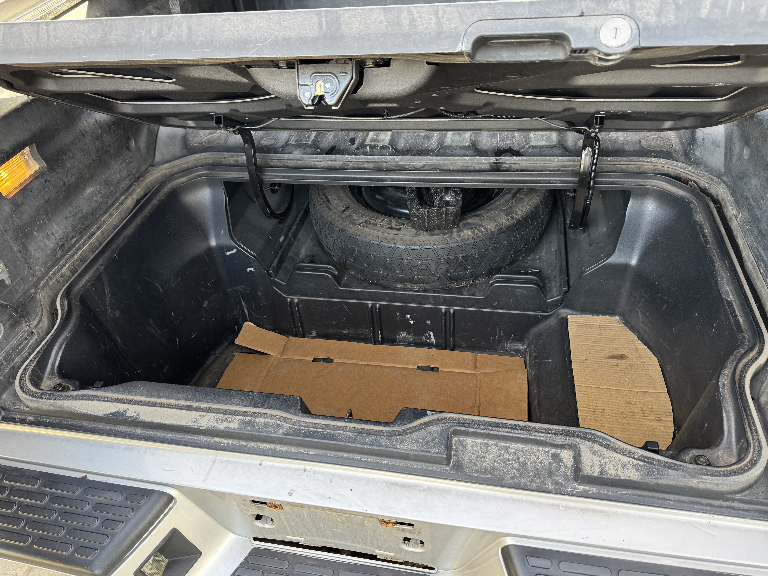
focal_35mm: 25
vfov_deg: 54.9
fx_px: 555
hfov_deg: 69.4
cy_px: 295
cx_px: 378
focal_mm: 6.76
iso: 200
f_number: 1.78
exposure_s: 1/121
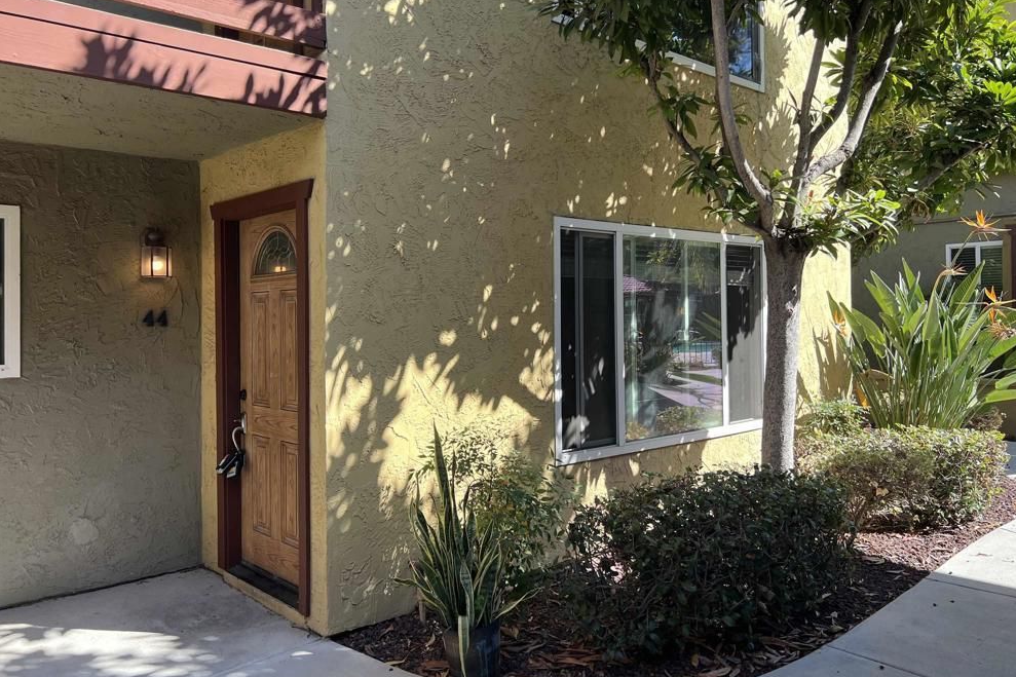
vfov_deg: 46.3
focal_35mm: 28
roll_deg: +0.6
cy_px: 307
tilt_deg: +0.8
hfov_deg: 65.5
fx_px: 790
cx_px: 509
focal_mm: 5.7
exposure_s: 1/547
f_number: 1.5
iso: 50
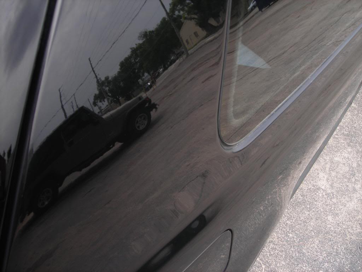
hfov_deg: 49.0
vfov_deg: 37.7
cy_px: 136
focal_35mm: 38
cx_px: 181
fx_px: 397
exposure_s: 1/205
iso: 50
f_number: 3.2
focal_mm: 6.3
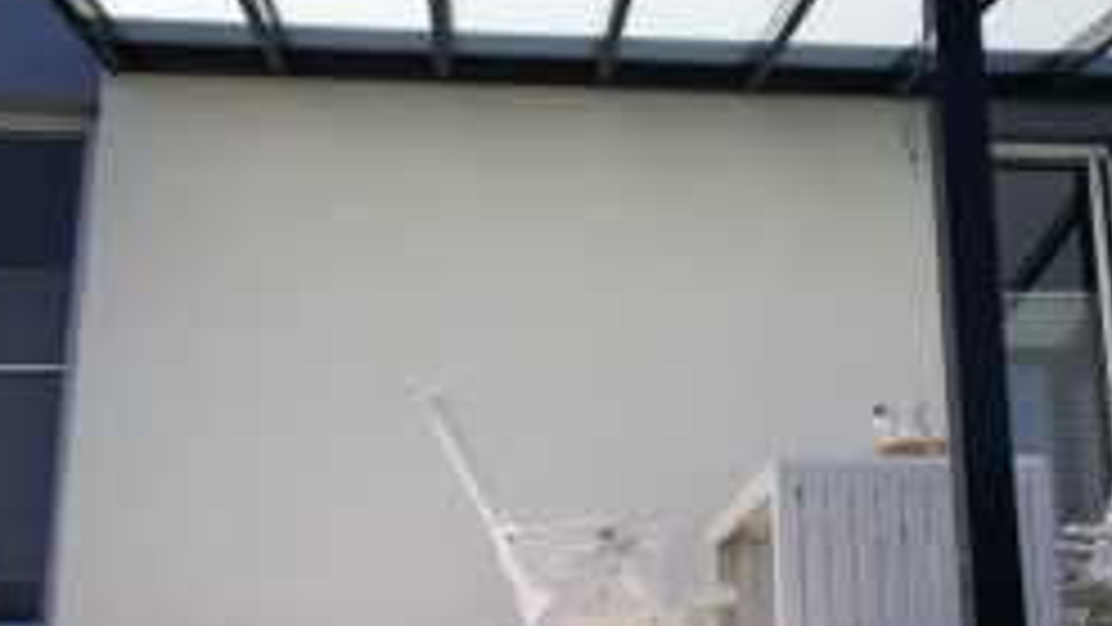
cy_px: 239
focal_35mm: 55
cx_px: 801
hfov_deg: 37.1
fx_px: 1622
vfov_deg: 21.8
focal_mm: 3.83
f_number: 2.2
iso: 50
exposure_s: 1/954
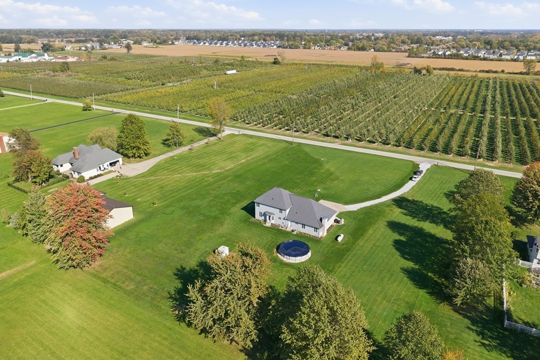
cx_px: 268
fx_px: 390
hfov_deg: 69.4
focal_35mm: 26
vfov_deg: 49.5
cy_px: 179
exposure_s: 1/3000
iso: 140
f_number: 1.8
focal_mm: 8.7
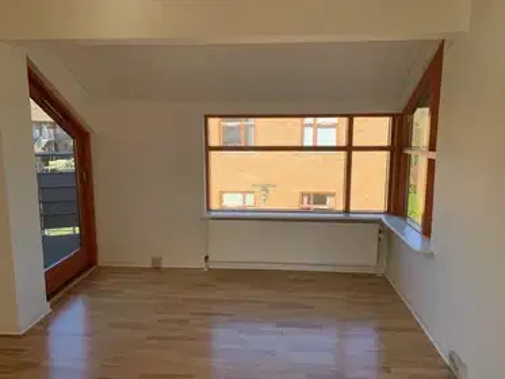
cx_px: 252
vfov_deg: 53.1
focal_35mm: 26
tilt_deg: -7.9
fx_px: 379
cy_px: 190
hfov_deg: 67.3
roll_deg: -0.2
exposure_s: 1/244
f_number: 1.8
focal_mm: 4.25
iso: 25
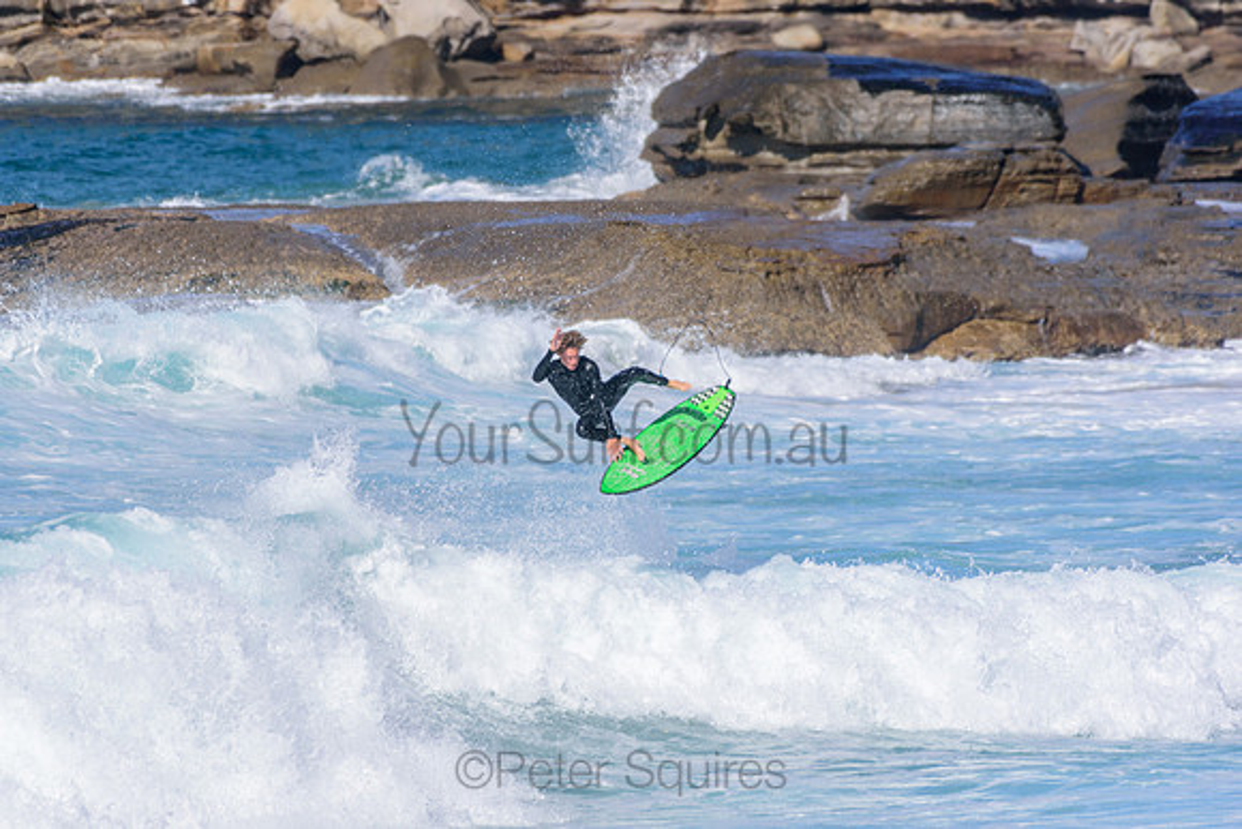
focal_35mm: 750
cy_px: 414
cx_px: 621
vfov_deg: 1.8
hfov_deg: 2.7
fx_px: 25880
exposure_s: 1/2000
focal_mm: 500
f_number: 5.6
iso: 220
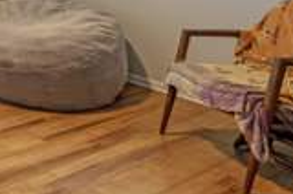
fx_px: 402
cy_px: -65
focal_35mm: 50
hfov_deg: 31.0
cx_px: -90
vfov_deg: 23.6
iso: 250
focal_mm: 11
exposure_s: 1/80
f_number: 9
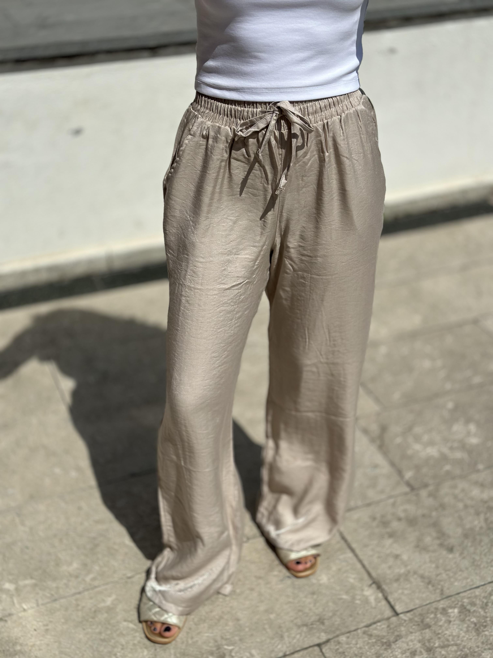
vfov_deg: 39.7
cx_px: 246
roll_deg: -0.3
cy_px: 329
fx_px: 911
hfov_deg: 30.3
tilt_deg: -31.8
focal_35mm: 48
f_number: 1.78
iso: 100
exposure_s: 1/18868
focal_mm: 6.86
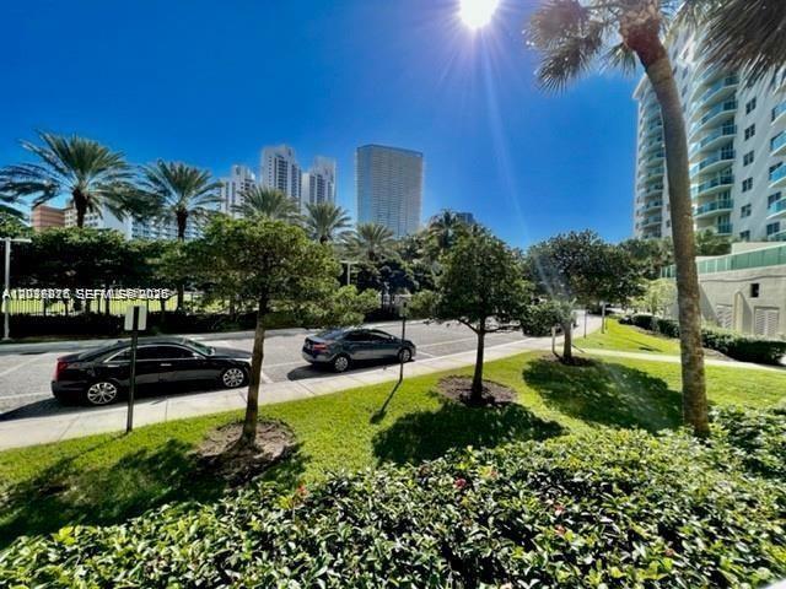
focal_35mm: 13
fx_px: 295
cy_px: 294
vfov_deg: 89.9
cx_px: 393
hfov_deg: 106.2
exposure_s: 1/1468
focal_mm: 1.57
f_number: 1.8
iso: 32
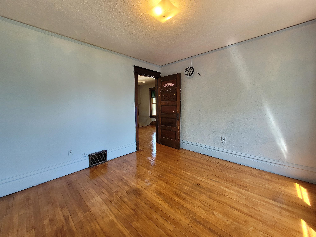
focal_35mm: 13
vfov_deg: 89.9
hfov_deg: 106.2
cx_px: 158
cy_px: 118
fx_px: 119
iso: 125
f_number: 2.2
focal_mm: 1.74
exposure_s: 1/60
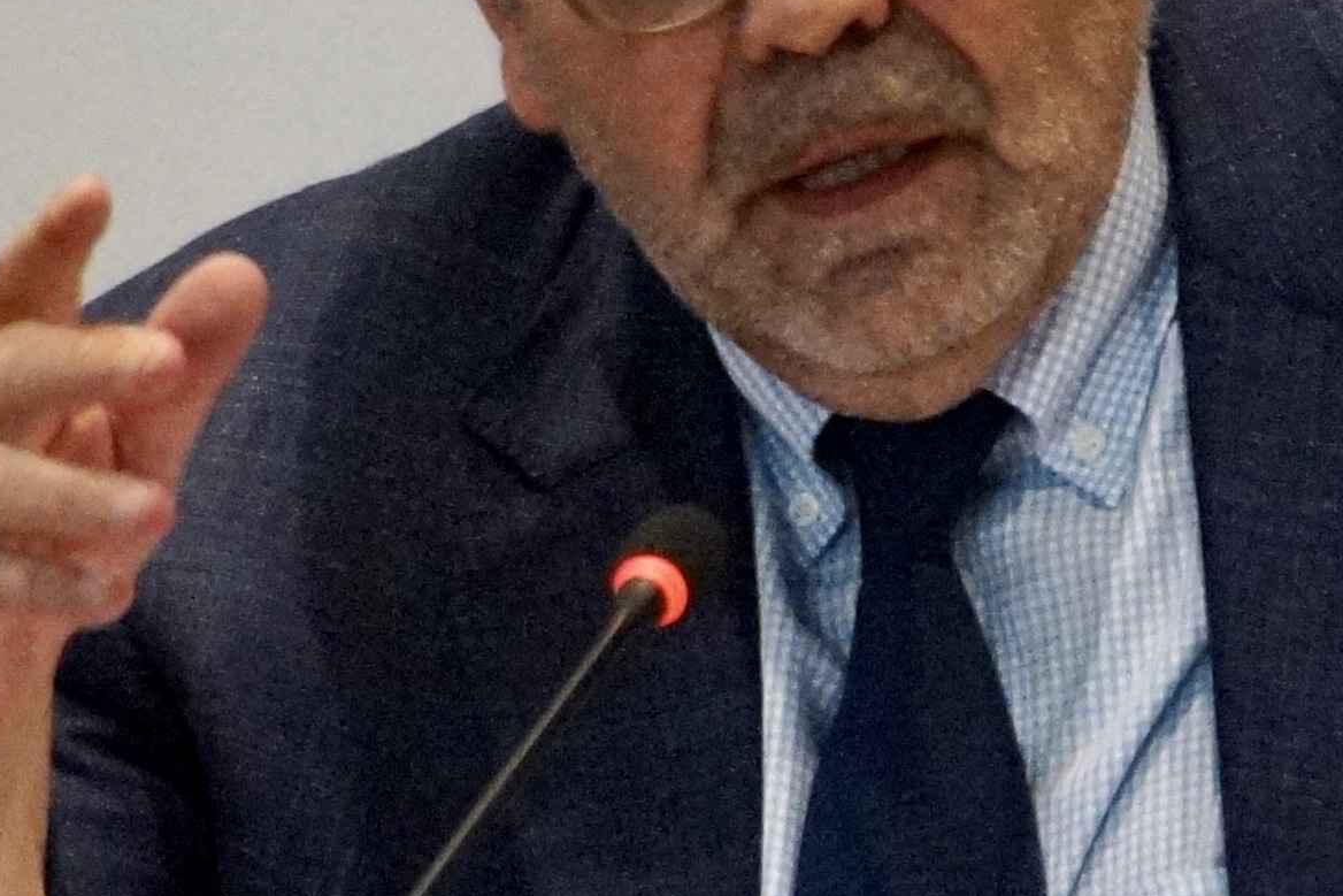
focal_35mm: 910
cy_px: 487
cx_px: 947
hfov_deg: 2.3
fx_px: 33950
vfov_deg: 1.5
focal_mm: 180
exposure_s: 1/100
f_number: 6.3
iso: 6400
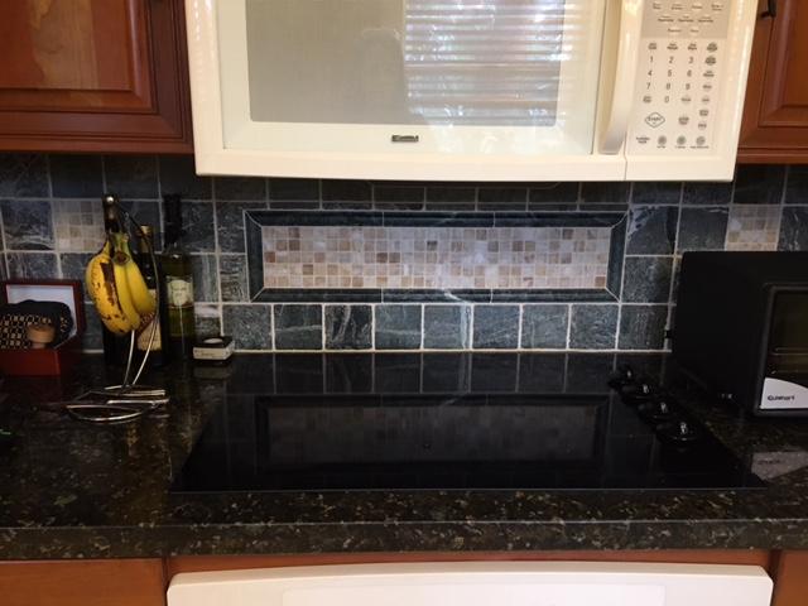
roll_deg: -0.8
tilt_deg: -15.3
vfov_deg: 48.2
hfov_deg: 61.7
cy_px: 303
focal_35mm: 29
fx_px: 677
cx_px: 404
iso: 125
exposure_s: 1/30
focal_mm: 4.15
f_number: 2.2
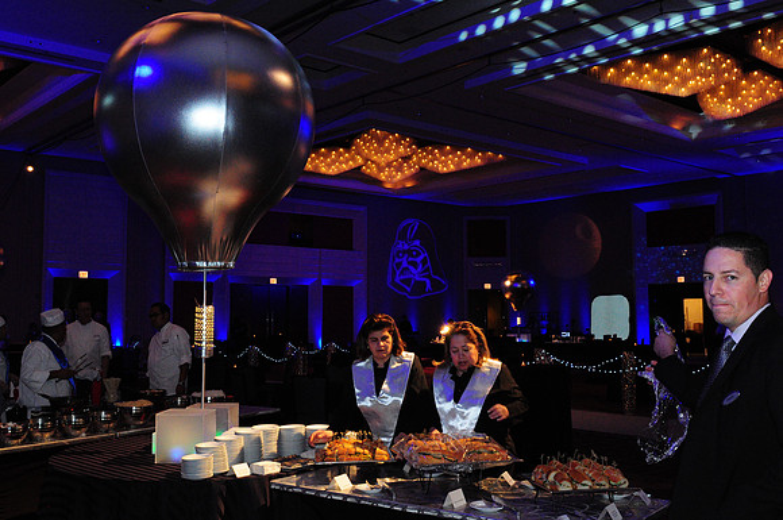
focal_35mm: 36
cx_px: 392
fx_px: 782
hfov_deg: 53.2
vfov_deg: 36.8
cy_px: 260
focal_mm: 24
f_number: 8
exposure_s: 1/60
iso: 2500
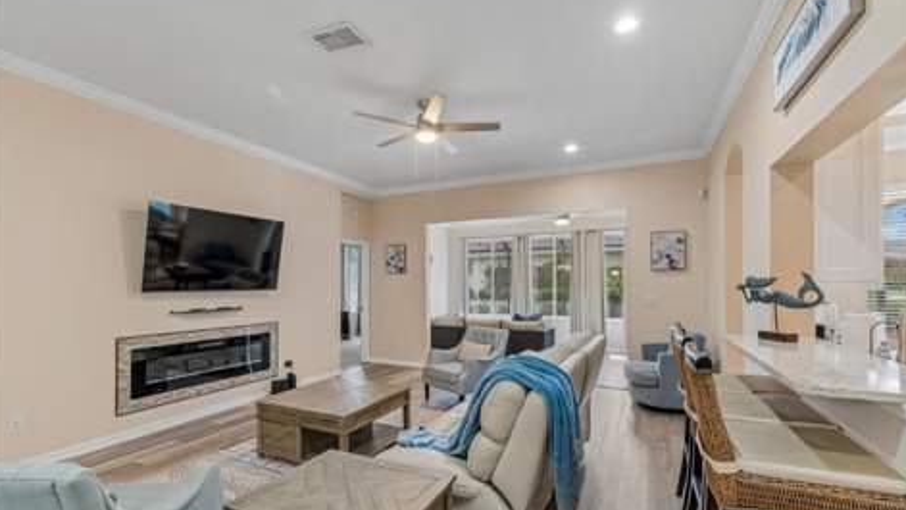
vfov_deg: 66.9
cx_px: 450
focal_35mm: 16
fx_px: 384
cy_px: 282
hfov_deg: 99.4
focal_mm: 10
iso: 100
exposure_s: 1/6
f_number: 7.1
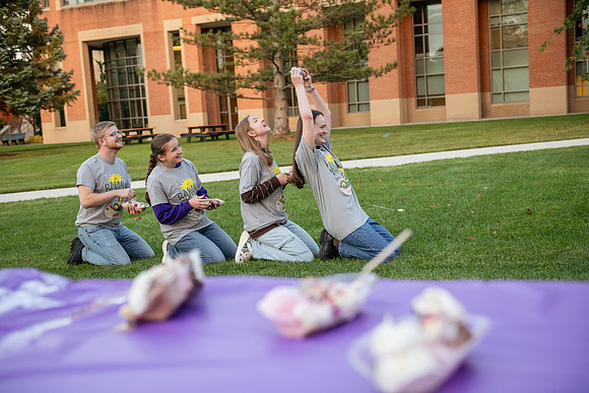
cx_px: 294
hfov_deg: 39.6
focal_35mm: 50
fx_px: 818
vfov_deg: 27.0
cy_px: 196
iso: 800
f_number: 3.2
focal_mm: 50
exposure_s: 1/320
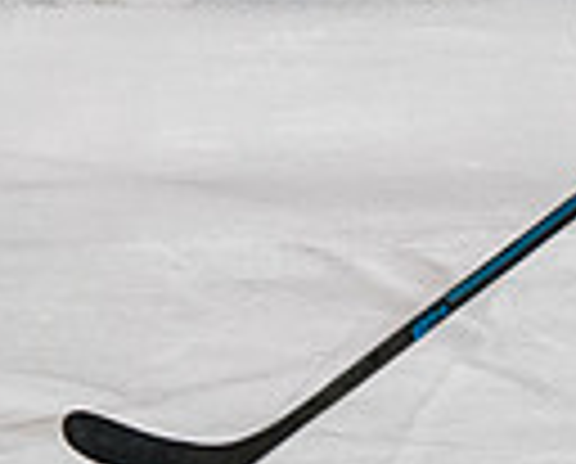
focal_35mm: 1147
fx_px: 19598
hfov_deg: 1.7
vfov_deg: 1.4
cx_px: 260
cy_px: -191
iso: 2200
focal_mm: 122
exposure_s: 1/800
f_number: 4
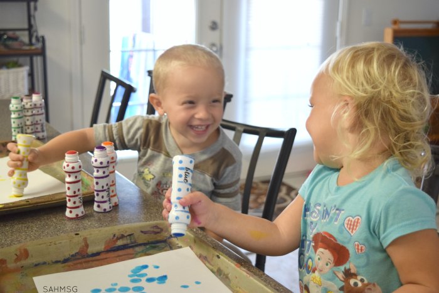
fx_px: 659
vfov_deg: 25.1
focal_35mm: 54
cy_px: 146
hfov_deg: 36.9
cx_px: 220
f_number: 4.8
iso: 800
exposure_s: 1/80
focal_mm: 36
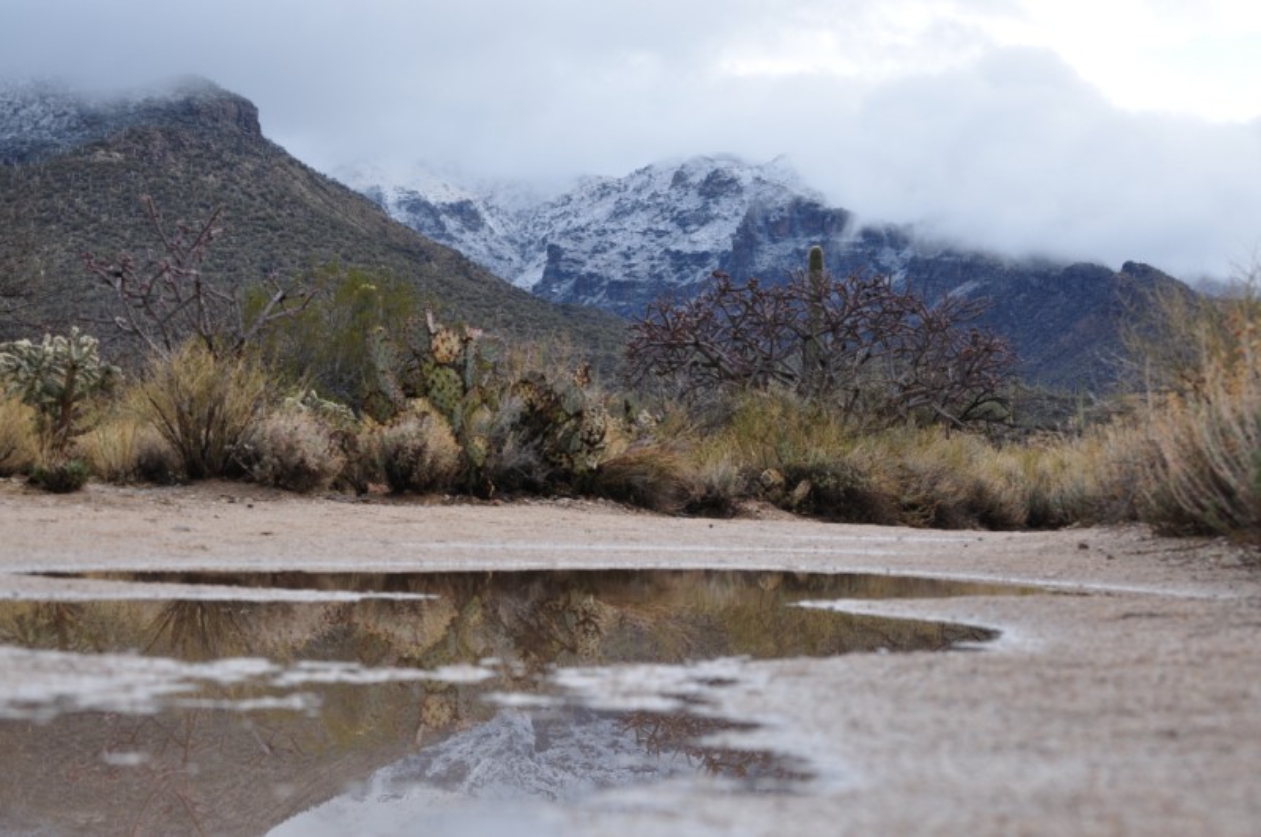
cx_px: 630
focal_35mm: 82
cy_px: 418
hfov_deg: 24.7
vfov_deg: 16.5
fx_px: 2886
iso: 200
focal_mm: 55
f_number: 10
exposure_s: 1/200
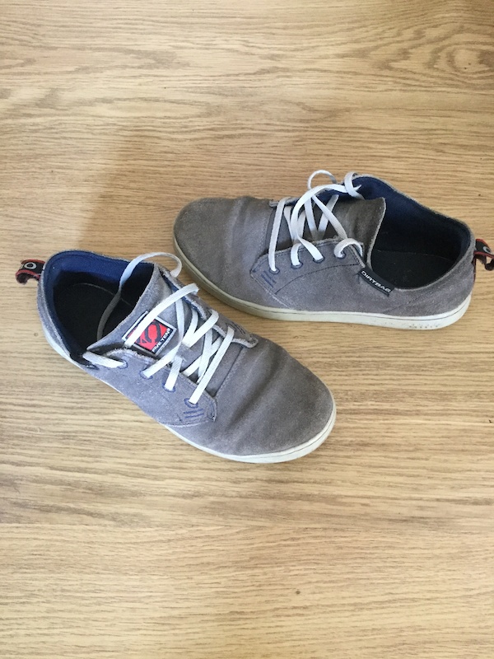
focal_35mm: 31
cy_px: 330
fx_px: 590
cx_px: 247
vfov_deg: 58.4
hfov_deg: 45.4
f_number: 2.4
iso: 200
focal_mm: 3.3
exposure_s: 1/25
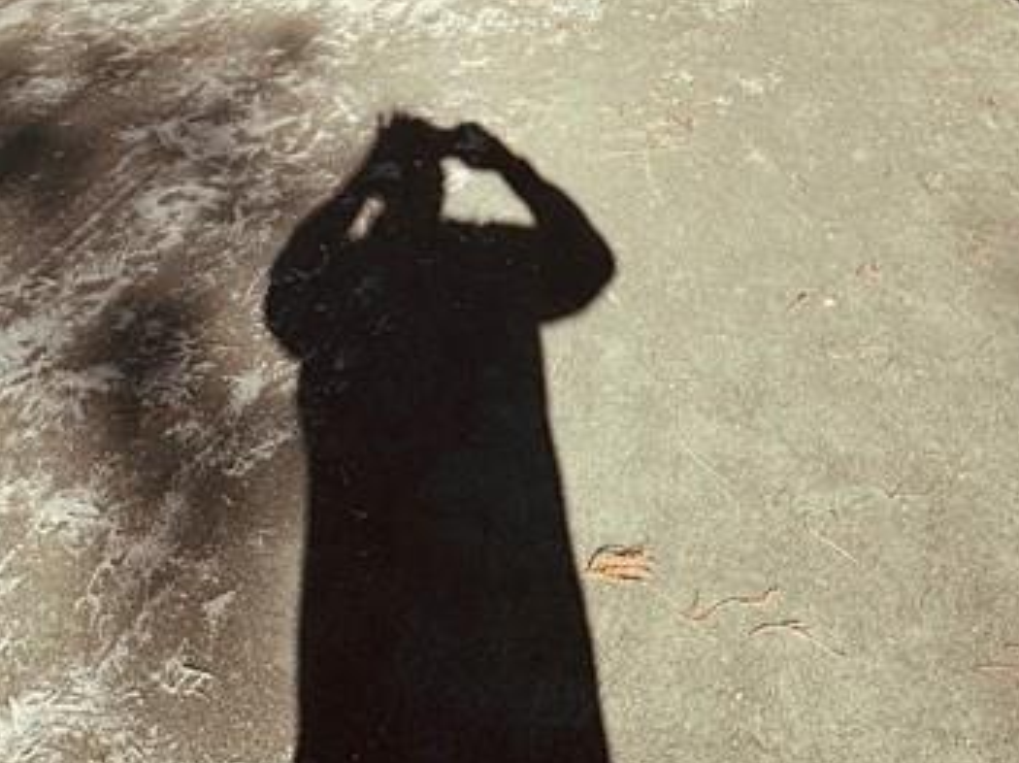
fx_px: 1206
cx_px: 553
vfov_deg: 29.2
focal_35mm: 41
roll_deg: -1.2
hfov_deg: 45.8
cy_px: -201
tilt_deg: -11.9
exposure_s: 1/1217
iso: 50
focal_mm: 2.22
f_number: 2.2
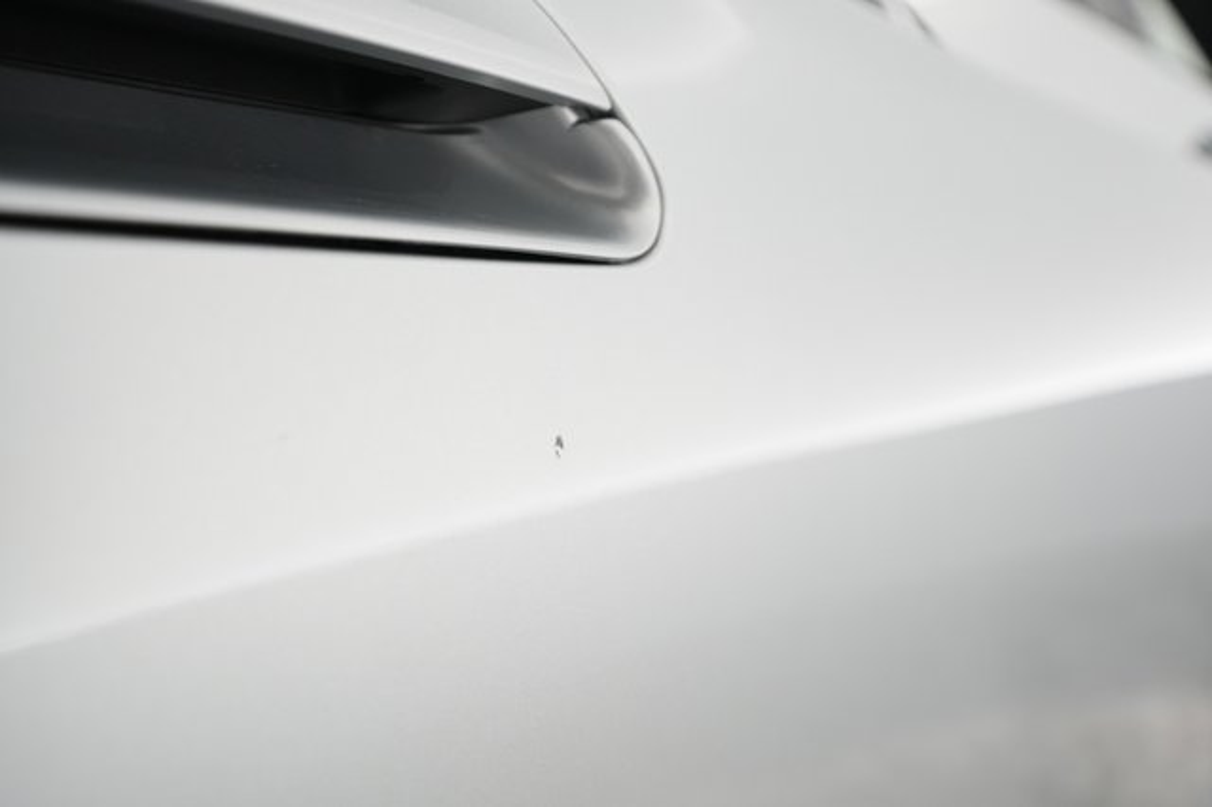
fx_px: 942
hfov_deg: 65.5
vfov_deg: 46.4
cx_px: 606
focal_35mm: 28
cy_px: 404
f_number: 4.5
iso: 3200
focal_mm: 28
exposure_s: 1/125
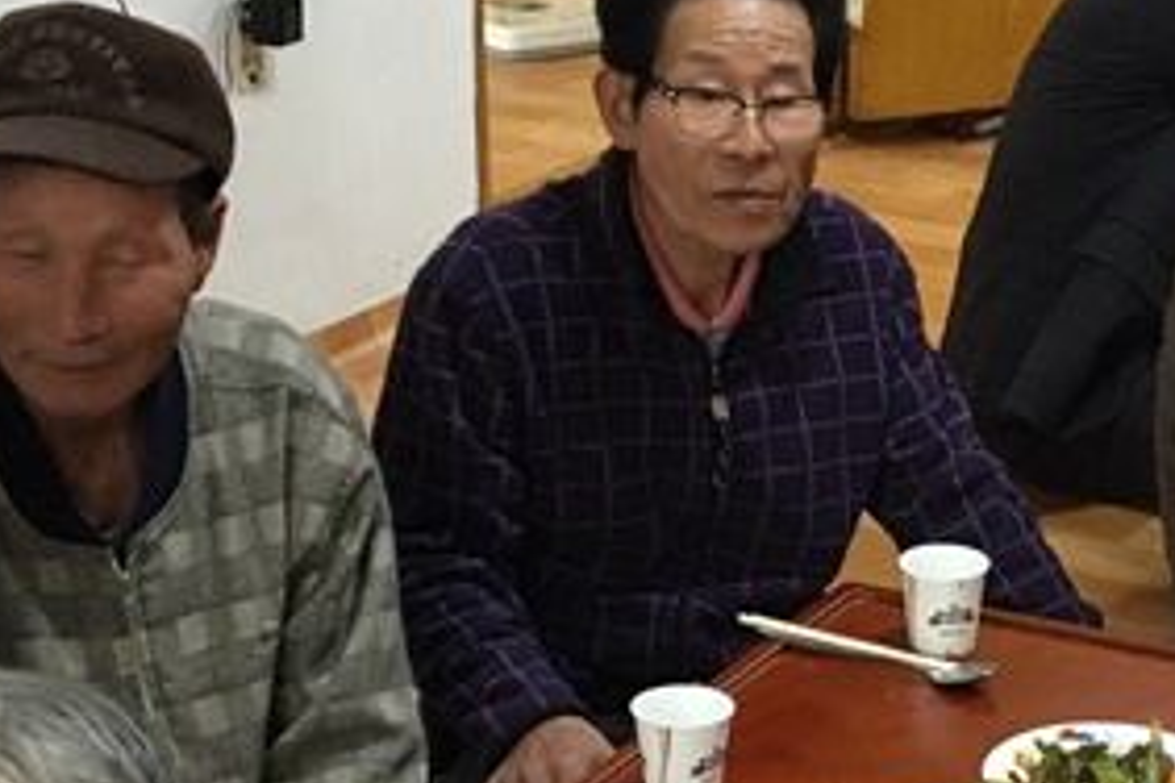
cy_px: 712
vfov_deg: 12.7
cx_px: 1029
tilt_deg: -22.9
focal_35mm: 107
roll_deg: -2.9
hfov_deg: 18.8
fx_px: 3492
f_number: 2.2
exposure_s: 1/30
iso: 100
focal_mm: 4.15
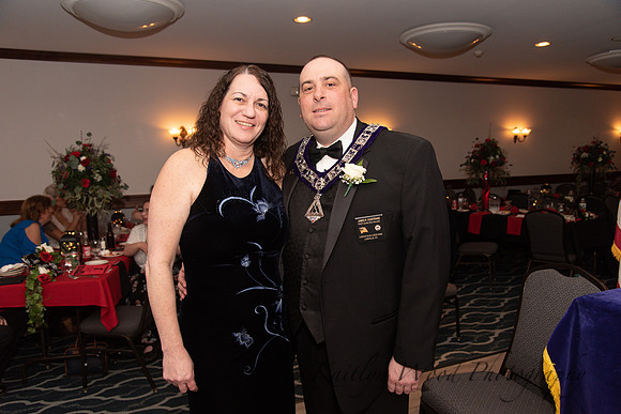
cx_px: 310
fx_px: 466
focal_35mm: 27
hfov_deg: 67.4
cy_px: 207
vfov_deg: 48.0
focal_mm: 27
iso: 800
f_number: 4
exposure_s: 1/200
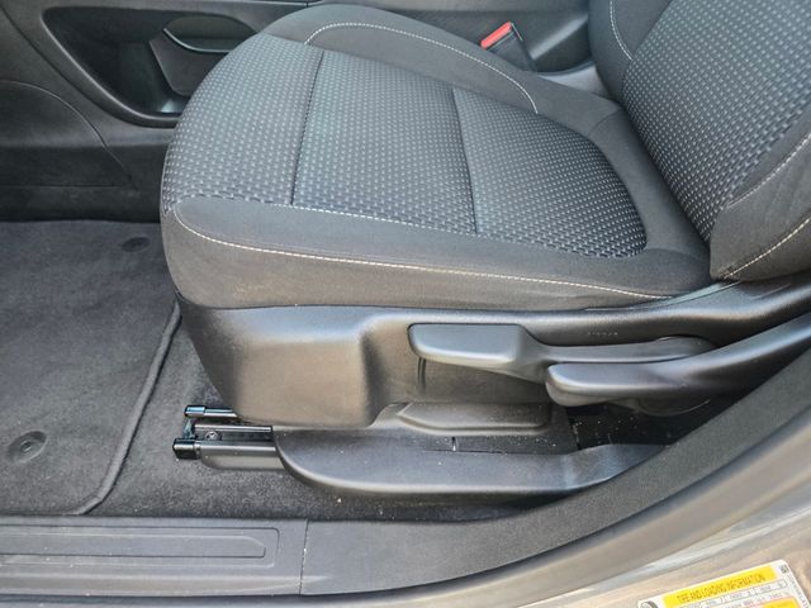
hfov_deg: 73.9
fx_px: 539
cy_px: 304
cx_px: 406
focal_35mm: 23
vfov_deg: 58.9
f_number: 1.8
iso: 160
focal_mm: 5.4
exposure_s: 1/120
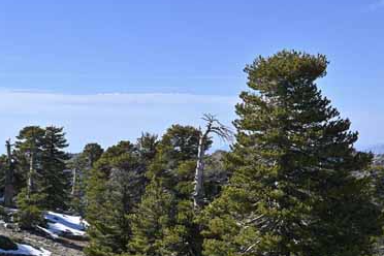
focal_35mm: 72
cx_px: 30
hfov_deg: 27.0
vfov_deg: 18.8
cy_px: 197
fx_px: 769
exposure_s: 1/1000
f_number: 5.6
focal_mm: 33.5
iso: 100
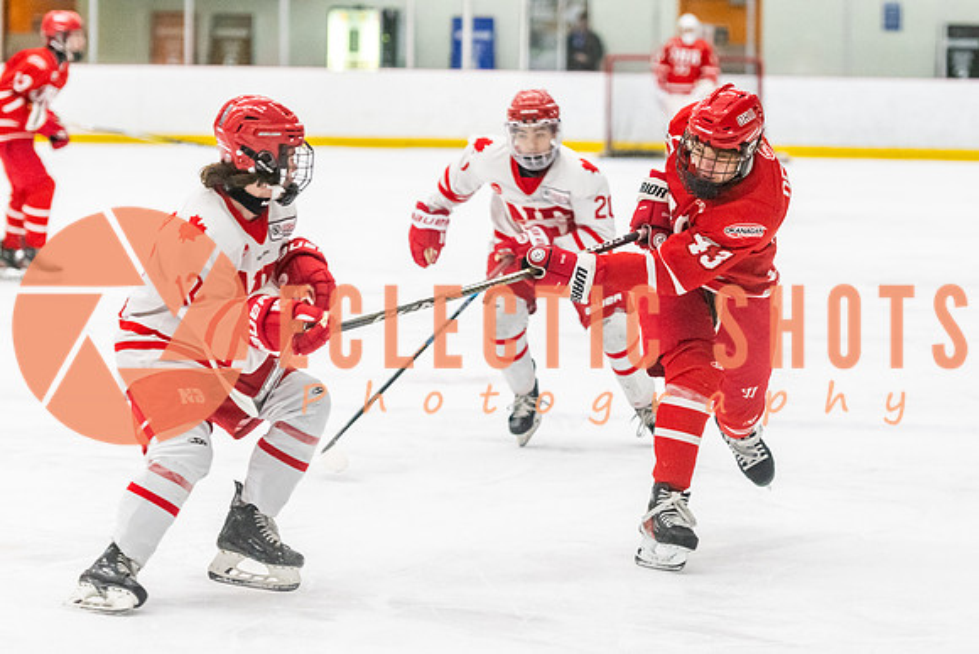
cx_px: 619
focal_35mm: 166
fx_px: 4519
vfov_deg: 8.3
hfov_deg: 12.4
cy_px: 321
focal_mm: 110
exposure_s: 1/800
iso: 4000
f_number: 2.8
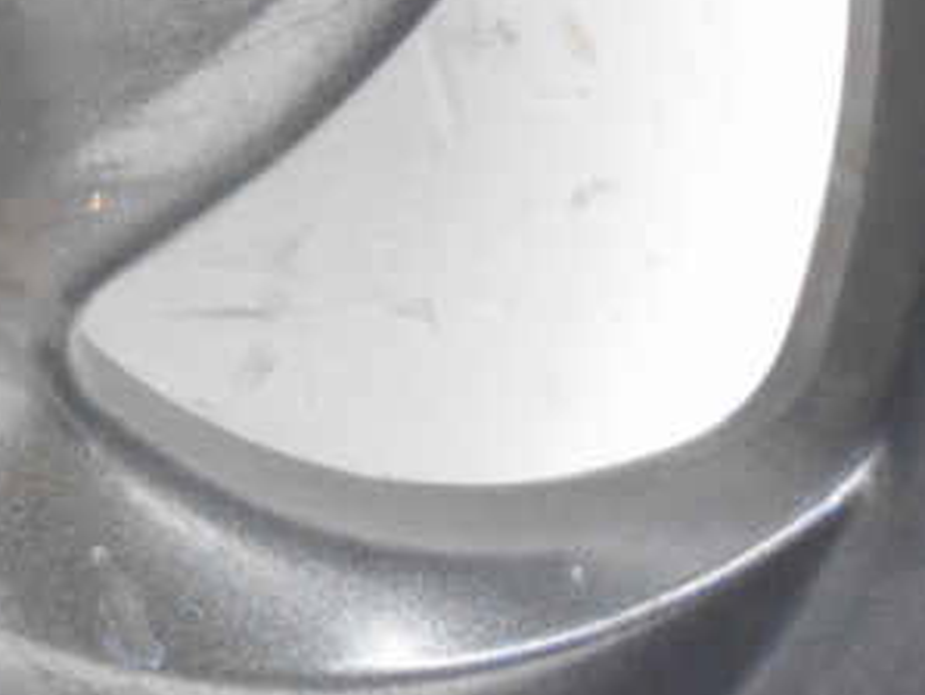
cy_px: 25
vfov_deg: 9.2
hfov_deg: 11.8
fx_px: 4306
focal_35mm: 161
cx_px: -397
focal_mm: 5.1
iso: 280
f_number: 3.4
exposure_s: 1/30
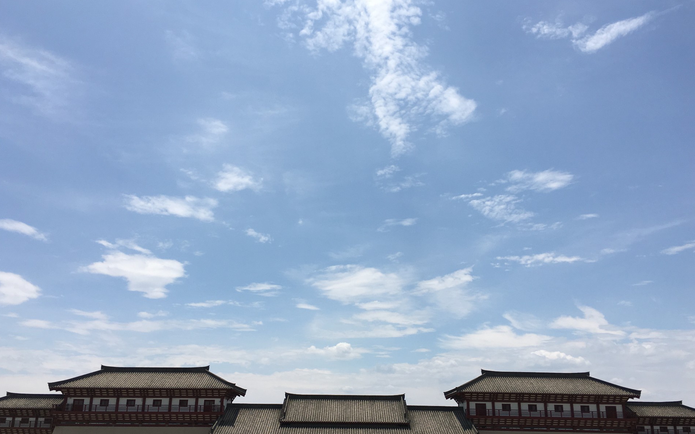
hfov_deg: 58.1
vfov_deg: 38.3
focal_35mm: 33
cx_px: 351
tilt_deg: +18.3
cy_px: 238
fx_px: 625
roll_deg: -0.8
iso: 25
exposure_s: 1/3344
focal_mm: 4.15
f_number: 2.2
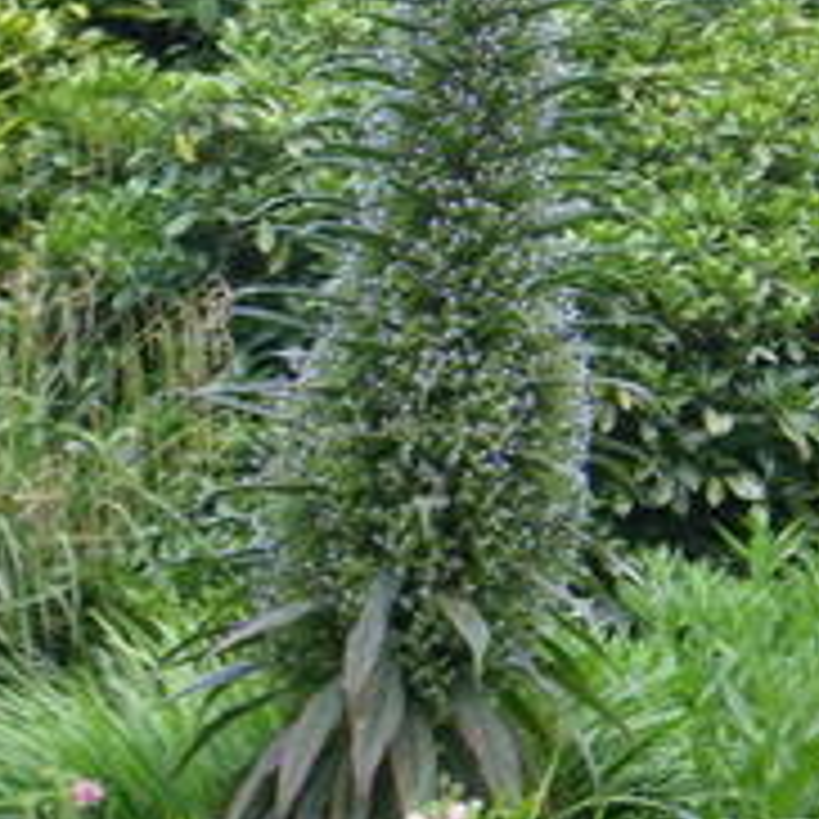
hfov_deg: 7.2
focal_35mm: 244
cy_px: 27
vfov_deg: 7.2
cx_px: 472
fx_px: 6531
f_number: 5.2
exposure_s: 1/60
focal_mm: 18.6
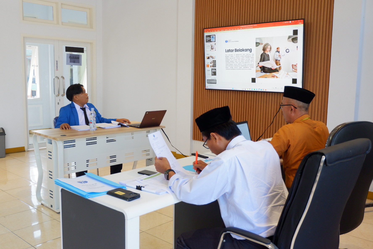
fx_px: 363
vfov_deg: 37.9
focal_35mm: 35
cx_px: 186
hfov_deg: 54.4
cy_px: 124
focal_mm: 23.2
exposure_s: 1/60
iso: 1600
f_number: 4.2
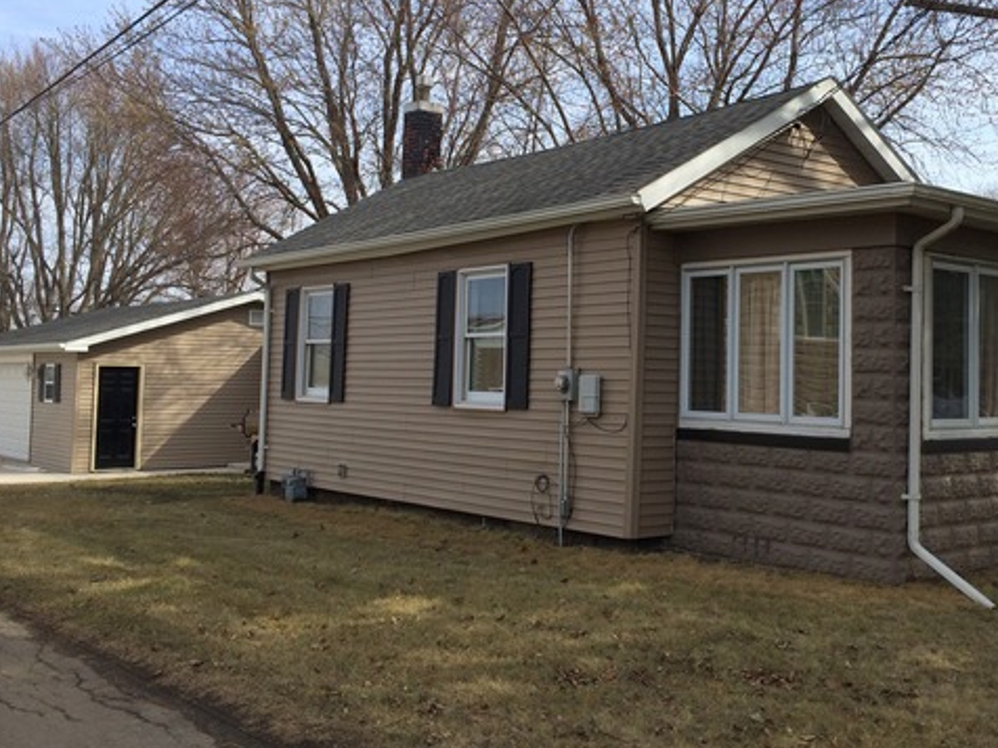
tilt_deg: +4.3
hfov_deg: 47.5
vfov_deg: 36.7
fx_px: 1124
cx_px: 606
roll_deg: -0.7
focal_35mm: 39
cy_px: 312
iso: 32
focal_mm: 4.15
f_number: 2.2
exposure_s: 1/1414
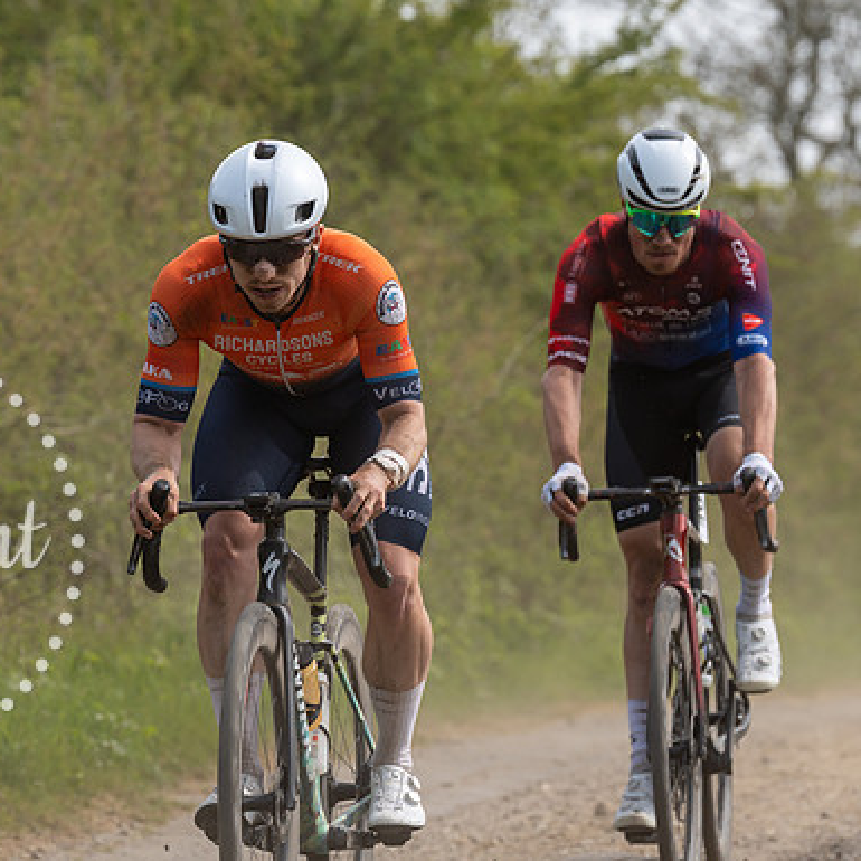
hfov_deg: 6.4
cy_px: 332
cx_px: 369
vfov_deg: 6.4
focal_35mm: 272
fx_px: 7654
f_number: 5
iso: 250
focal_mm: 173
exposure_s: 1/1000
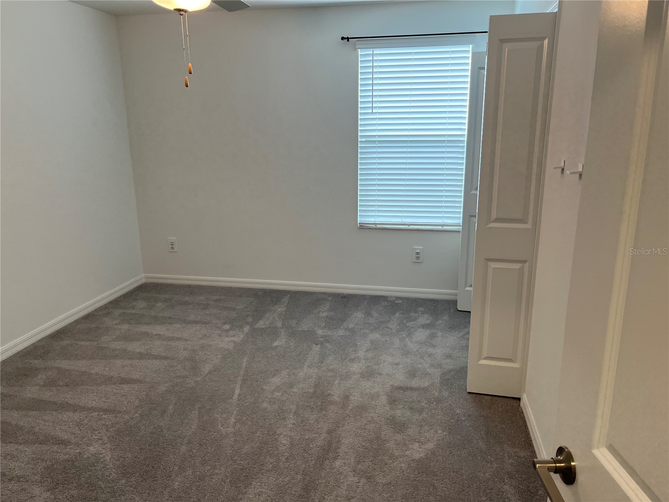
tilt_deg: -13.7
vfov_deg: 53.1
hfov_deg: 67.3
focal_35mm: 26
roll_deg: +0.9
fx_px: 502
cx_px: 334
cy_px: 251
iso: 125
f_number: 1.6
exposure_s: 1/120
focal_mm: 5.1
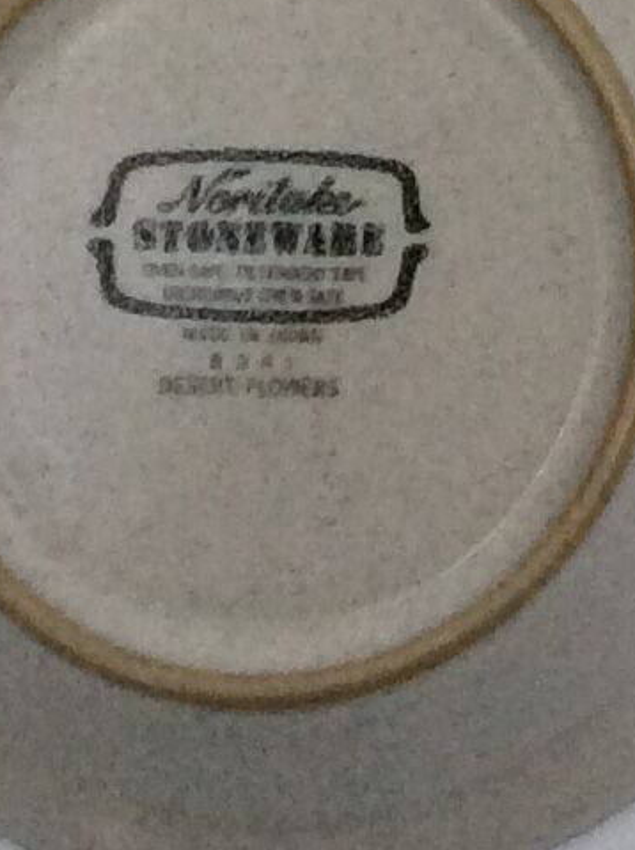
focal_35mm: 173
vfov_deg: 10.2
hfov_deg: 8.4
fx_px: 4241
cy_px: -1049
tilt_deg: -79.3
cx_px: 988
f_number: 2.4
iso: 64
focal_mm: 3.3
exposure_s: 1/100
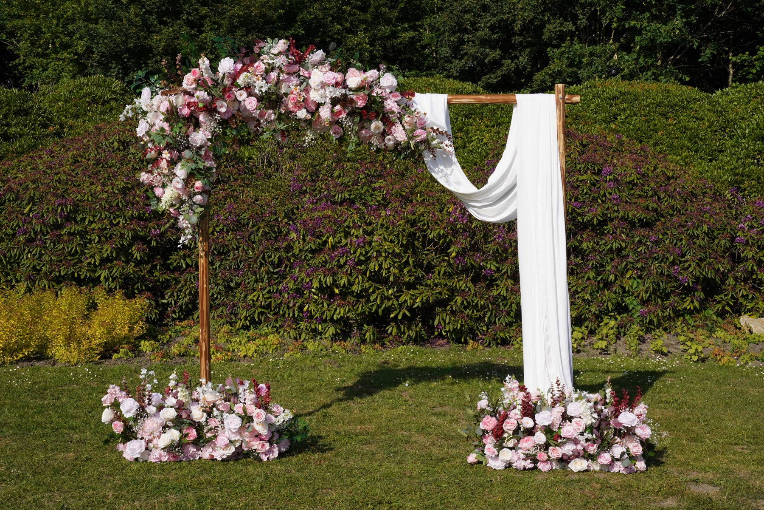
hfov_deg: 41.1
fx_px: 1019
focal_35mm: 48
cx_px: 382
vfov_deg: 28.1
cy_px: 255
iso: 1000
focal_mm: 48
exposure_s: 1/1000
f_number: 16
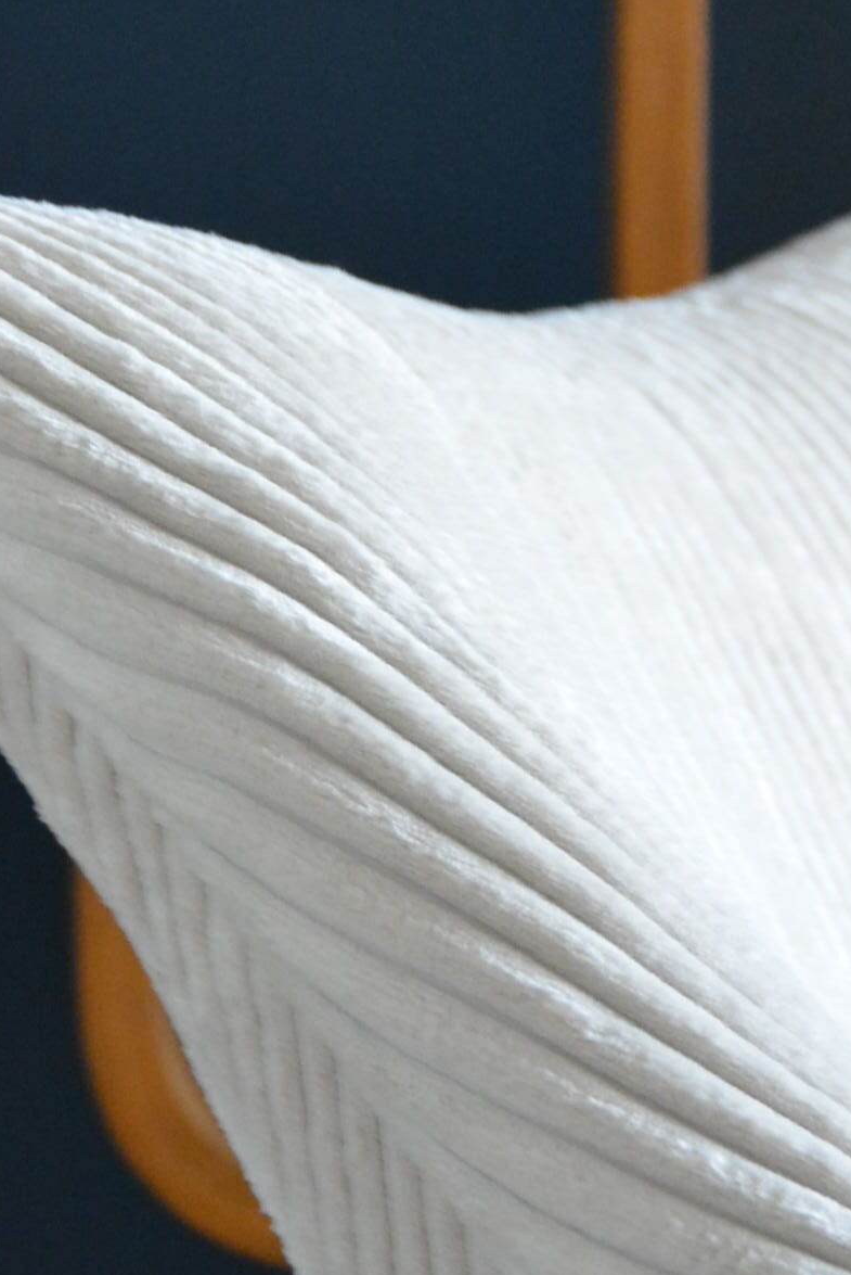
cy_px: 231
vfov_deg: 10.7
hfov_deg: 7.2
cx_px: 679
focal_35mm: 191
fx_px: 6762
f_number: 5
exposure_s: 1/25
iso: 3200
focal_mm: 50
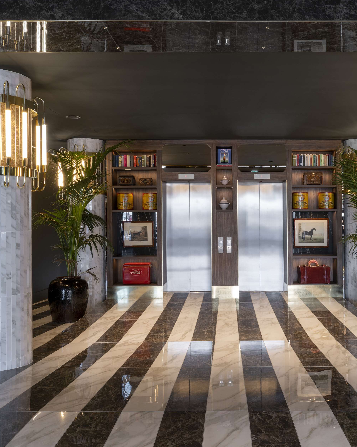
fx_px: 436
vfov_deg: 54.2
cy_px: 226
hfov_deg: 43.9
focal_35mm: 33
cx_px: 240
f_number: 13
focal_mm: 23
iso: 200
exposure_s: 1/2
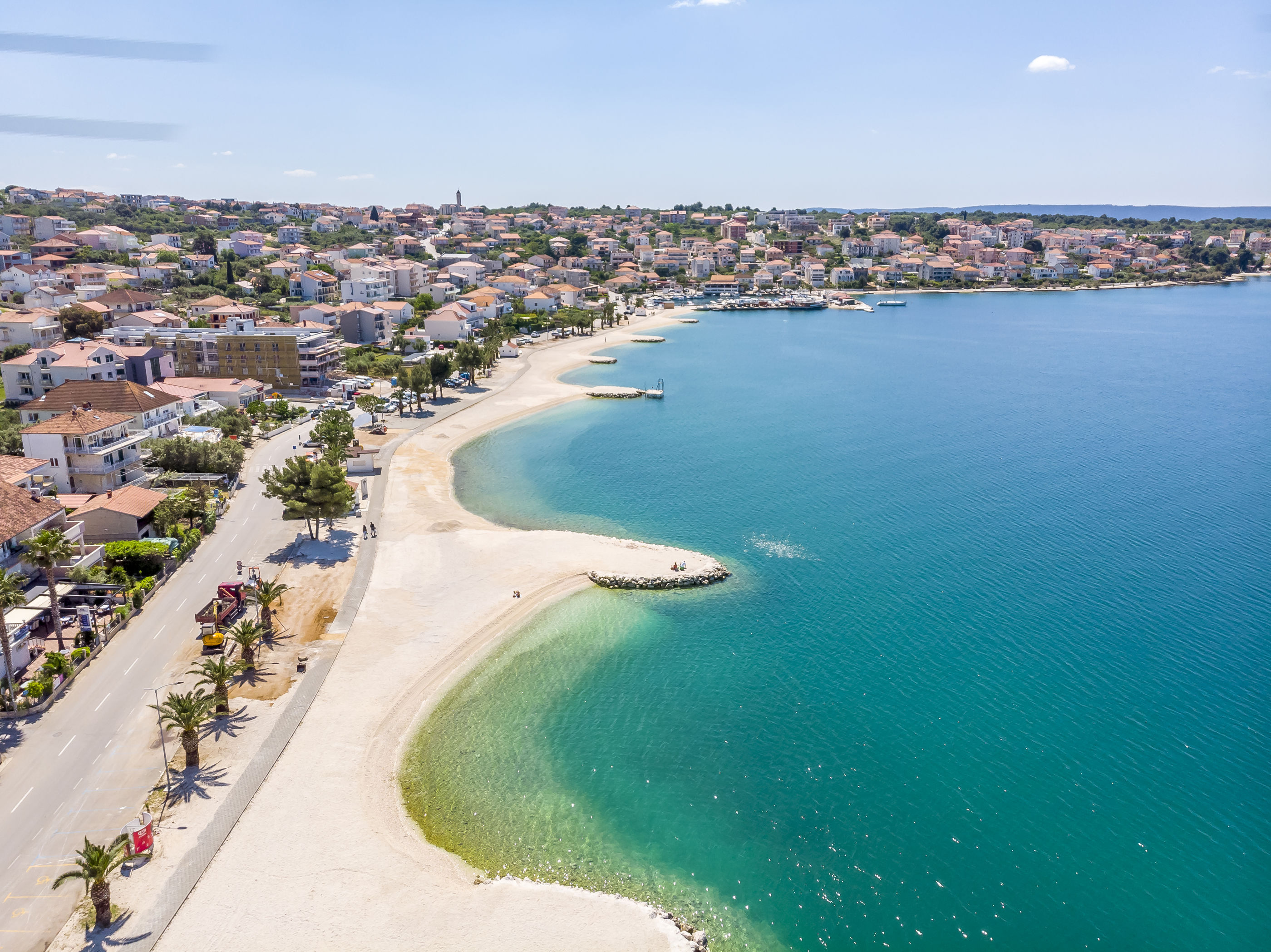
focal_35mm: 24
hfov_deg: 71.6
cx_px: 636
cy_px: 476
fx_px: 881
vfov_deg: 56.8
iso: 100
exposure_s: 1/1600
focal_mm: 4.5
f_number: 2.8
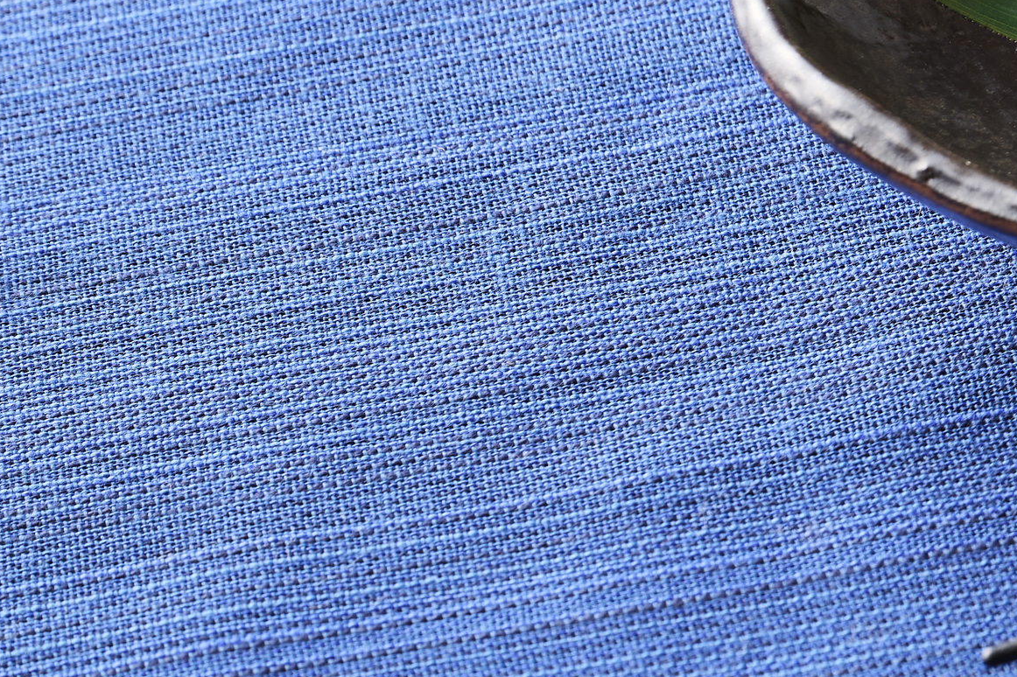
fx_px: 6524
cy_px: -283
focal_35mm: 231
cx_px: 1684
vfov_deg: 5.9
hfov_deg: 8.6
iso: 64
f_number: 8
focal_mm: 65
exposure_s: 1/200
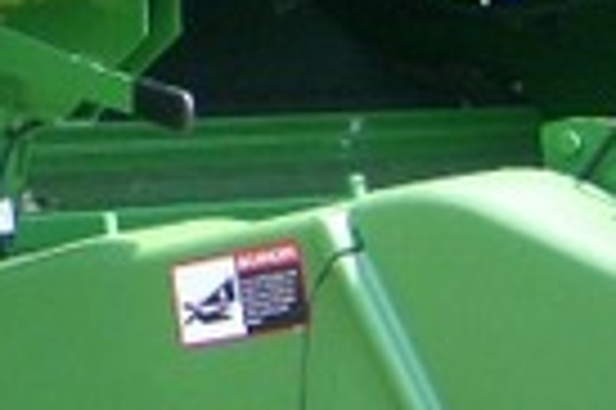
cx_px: -342
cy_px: -113
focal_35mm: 149
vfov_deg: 9.0
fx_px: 2546
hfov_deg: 13.0
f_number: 2.8
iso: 100
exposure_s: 1/381
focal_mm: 6
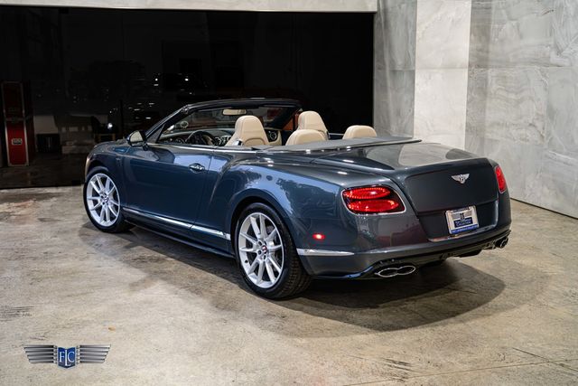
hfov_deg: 47.4
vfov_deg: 32.6
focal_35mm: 41
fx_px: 658
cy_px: 193
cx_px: 282
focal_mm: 40
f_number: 4
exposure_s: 1/80
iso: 1250
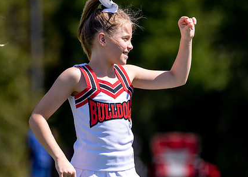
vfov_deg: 2.3
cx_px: 115
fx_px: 4492
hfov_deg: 3.2
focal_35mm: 638
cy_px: 80
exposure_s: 1/1250
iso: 200
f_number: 5.6
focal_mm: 400
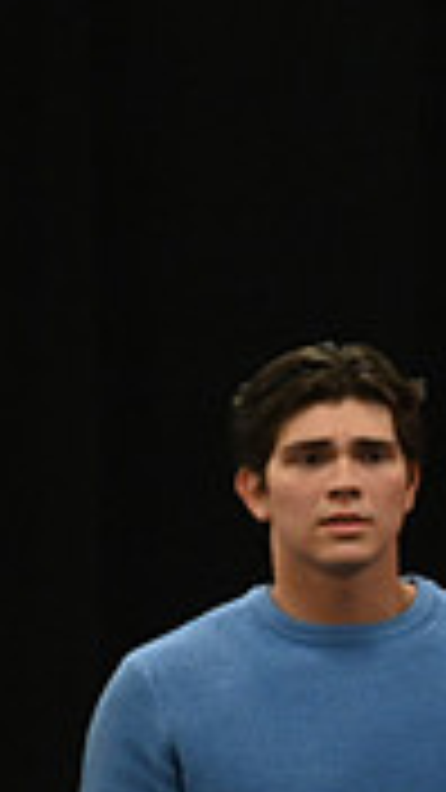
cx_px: 1216
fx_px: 16672
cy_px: 279
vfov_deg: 2.7
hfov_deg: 1.5
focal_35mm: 793
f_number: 6
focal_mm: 230
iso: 8000
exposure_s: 1/250
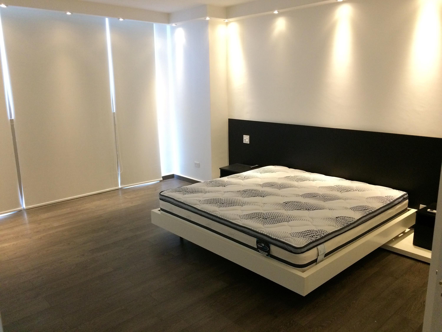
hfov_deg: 61.7
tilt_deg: -13.8
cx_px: 221
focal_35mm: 29
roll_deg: +0.7
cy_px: 166
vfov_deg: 48.2
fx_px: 370
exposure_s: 1/30
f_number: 2.2
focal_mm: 4.15
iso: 250
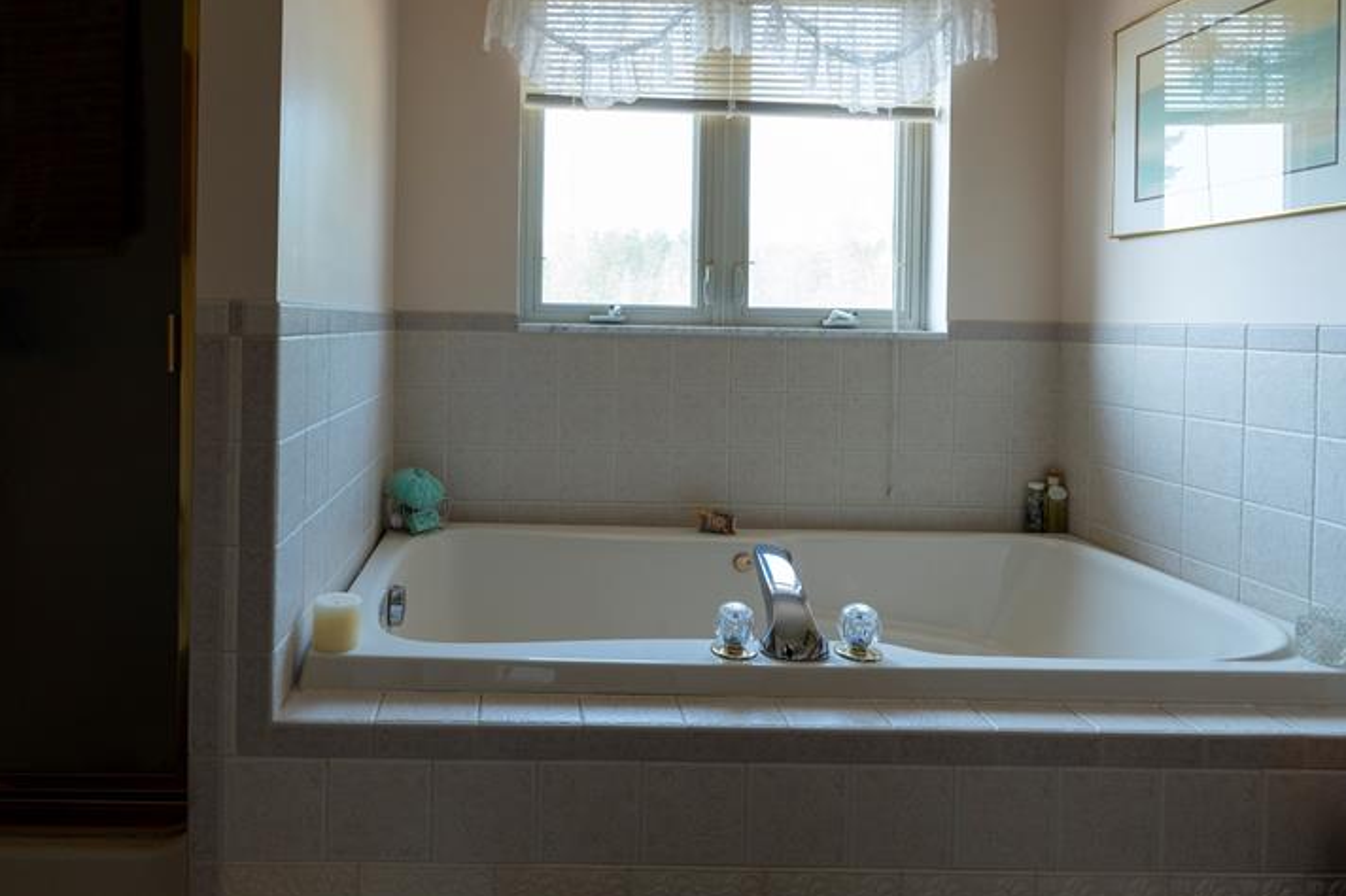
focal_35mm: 23
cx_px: 529
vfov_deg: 54.3
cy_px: 327
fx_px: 860
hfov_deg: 75.2
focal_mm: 16
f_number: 8
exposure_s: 1/20
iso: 400
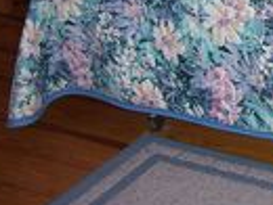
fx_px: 759
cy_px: -71
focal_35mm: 96
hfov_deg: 19.3
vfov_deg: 14.7
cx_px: 321
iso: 80
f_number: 2.7
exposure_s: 1/60
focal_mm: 5.6
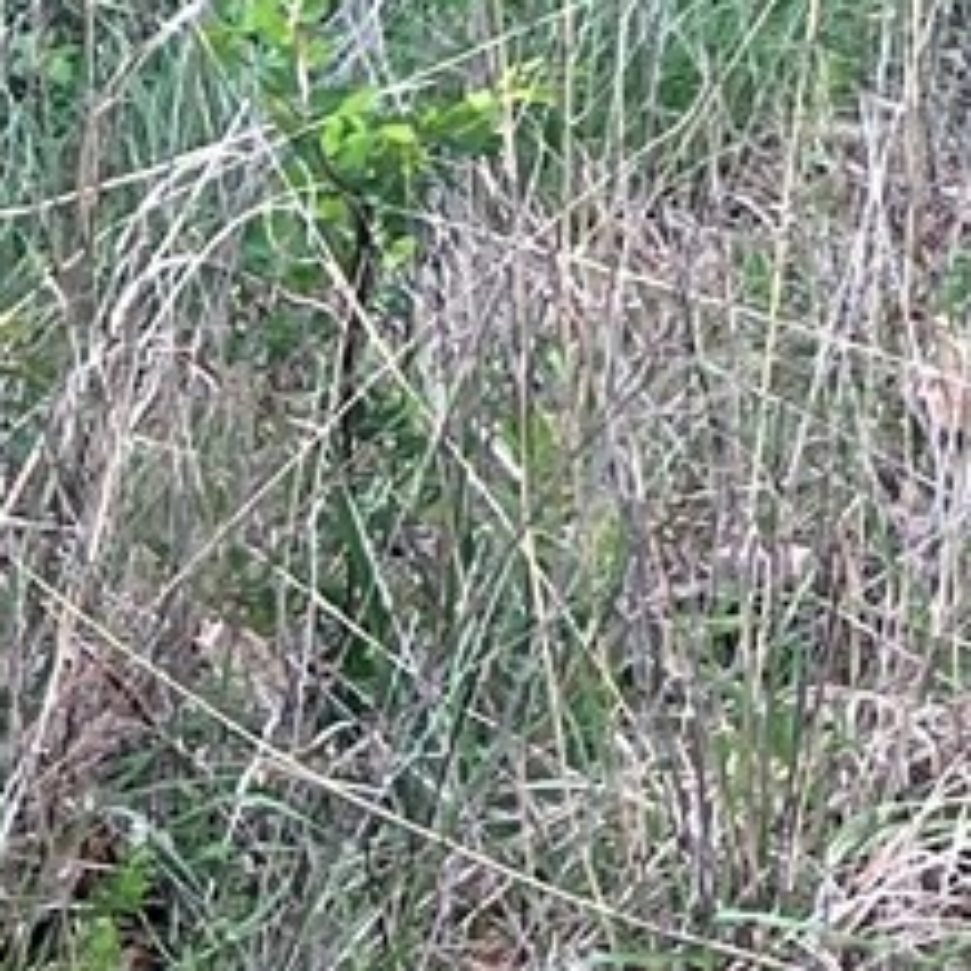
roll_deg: -0.5
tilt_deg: -5.8
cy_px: -744
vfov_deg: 8.4
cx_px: 3154
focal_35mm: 202
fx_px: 6411
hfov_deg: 7.4
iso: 50
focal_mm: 5.7
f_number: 1.5
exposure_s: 1/316
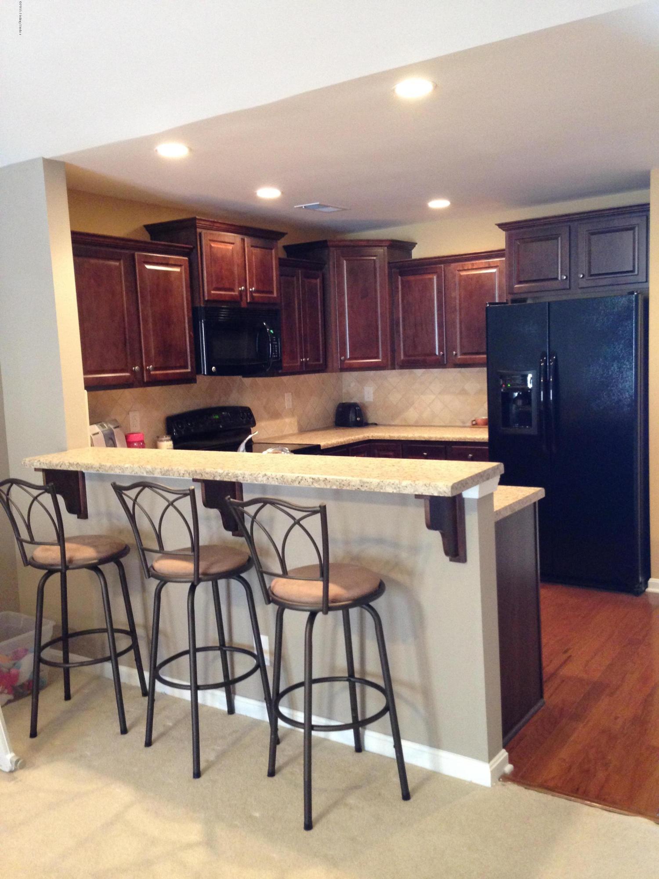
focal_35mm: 33
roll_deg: +2.0
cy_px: 440
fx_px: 838
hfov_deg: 42.9
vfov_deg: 55.4
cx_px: 330
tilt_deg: -6.3
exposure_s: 1/20
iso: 250
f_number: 2.4
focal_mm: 4.12
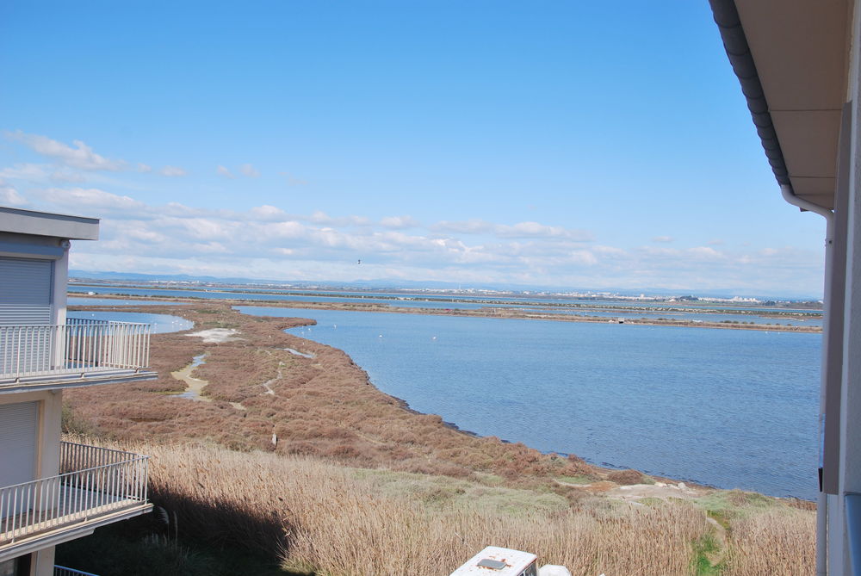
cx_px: 430
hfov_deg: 57.2
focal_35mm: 33
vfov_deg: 40.1
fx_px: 790
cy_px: 288
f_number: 8
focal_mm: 22
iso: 100
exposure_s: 1/250
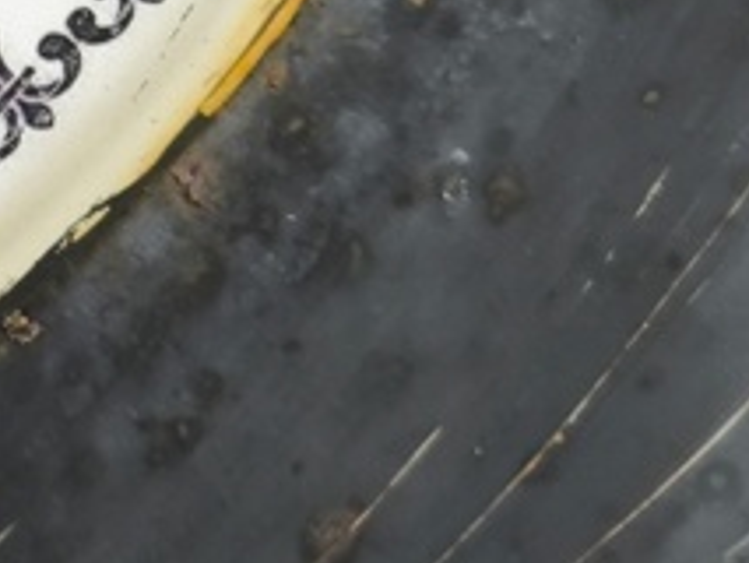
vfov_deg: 7.8
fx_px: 4070
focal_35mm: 188
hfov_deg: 10.1
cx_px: -455
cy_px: -204
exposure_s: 1/120
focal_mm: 4.71
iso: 64
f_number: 1.7
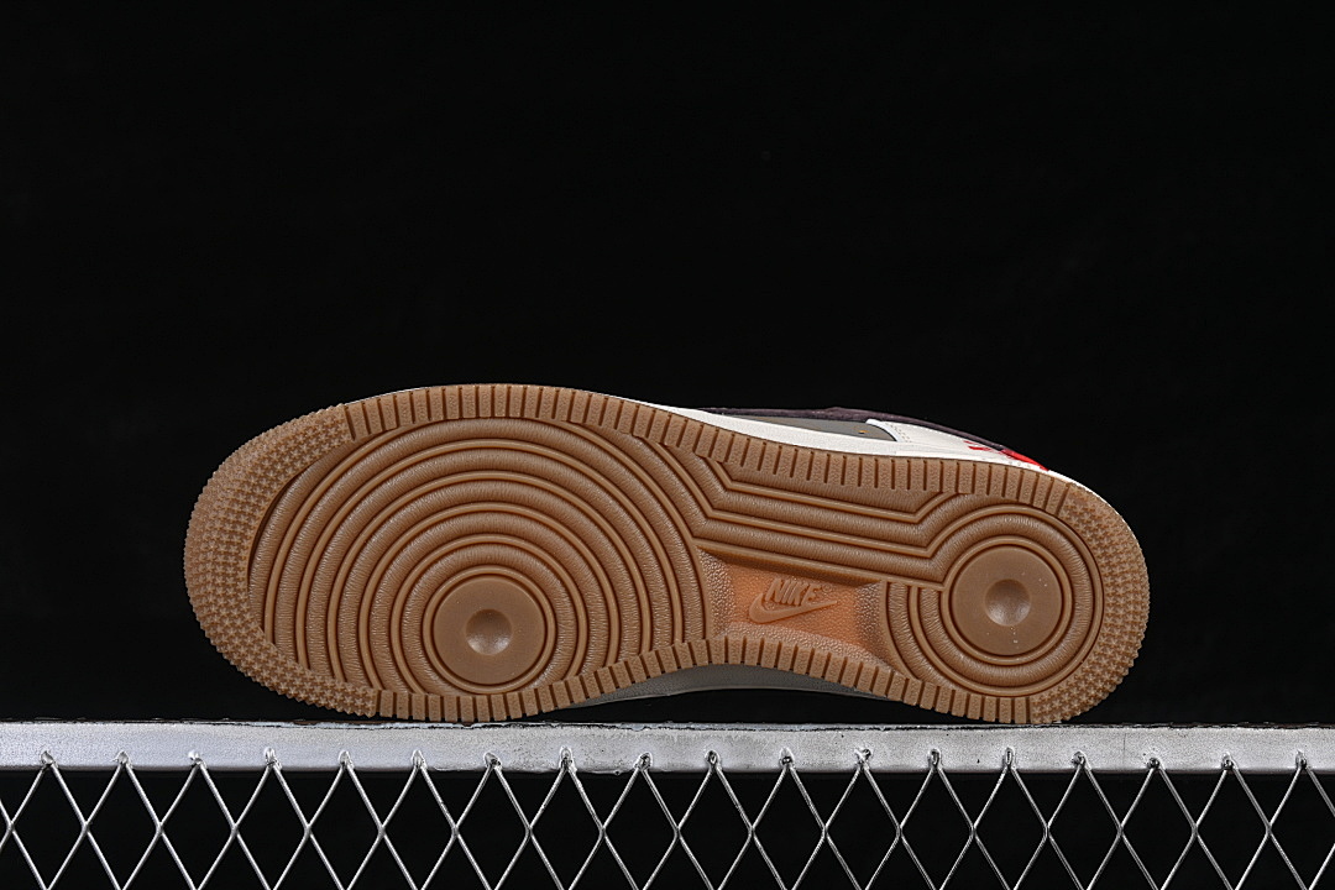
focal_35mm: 75
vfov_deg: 18.2
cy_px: 445
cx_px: 668
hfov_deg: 27.0
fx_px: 2781
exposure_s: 1/80
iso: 160
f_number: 8
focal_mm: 50
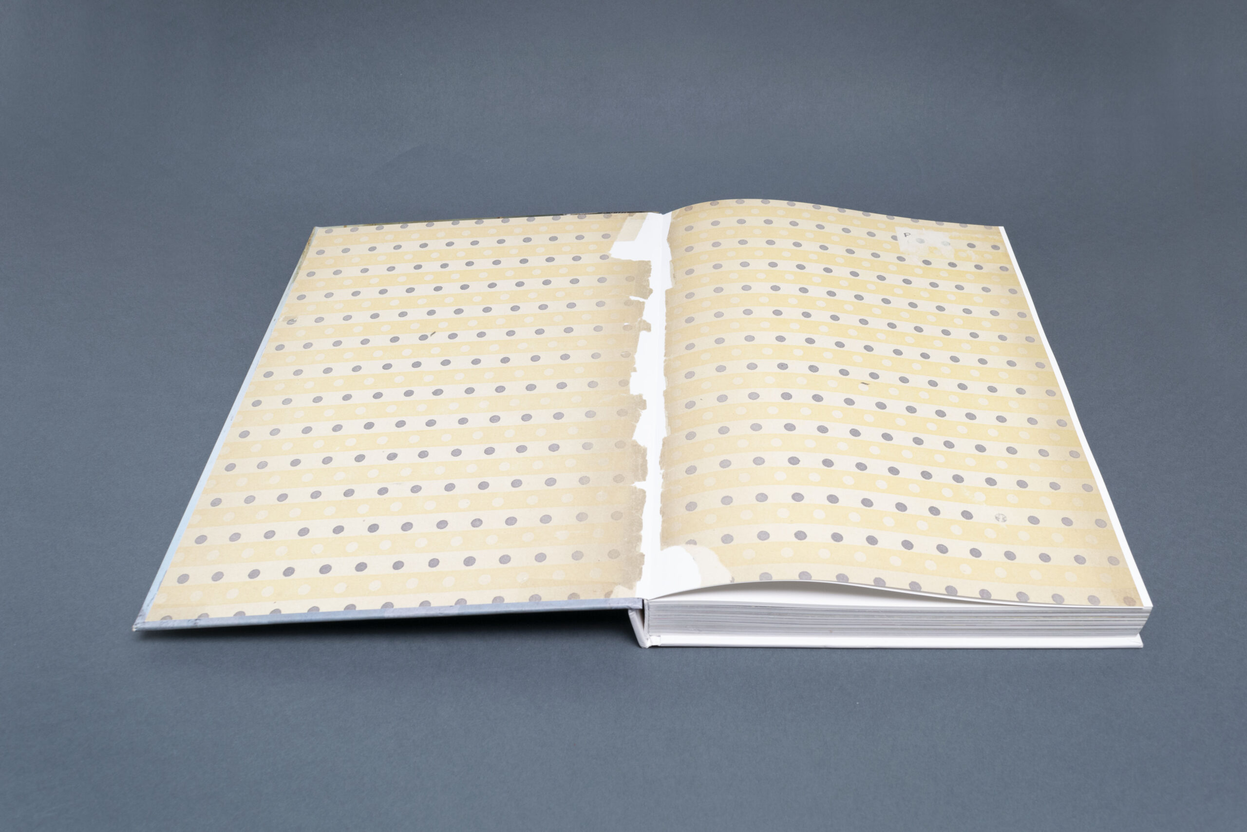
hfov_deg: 61.9
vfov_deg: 43.6
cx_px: 624
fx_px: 1039
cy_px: 416
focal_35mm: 30
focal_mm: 20
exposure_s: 1/125
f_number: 8
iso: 200
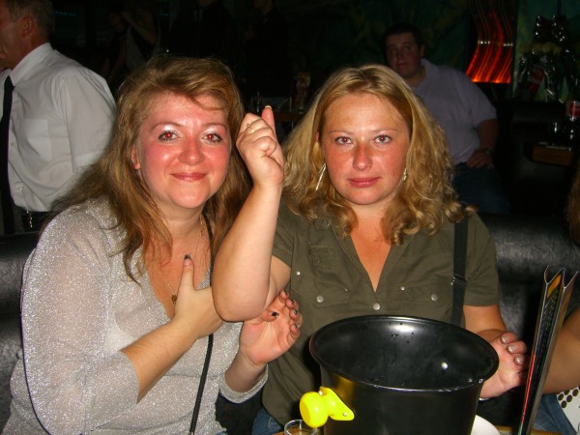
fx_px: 637
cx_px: 290
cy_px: 218
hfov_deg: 49.0
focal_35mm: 38
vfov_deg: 37.7
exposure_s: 1/60
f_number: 2.8
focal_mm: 7.9
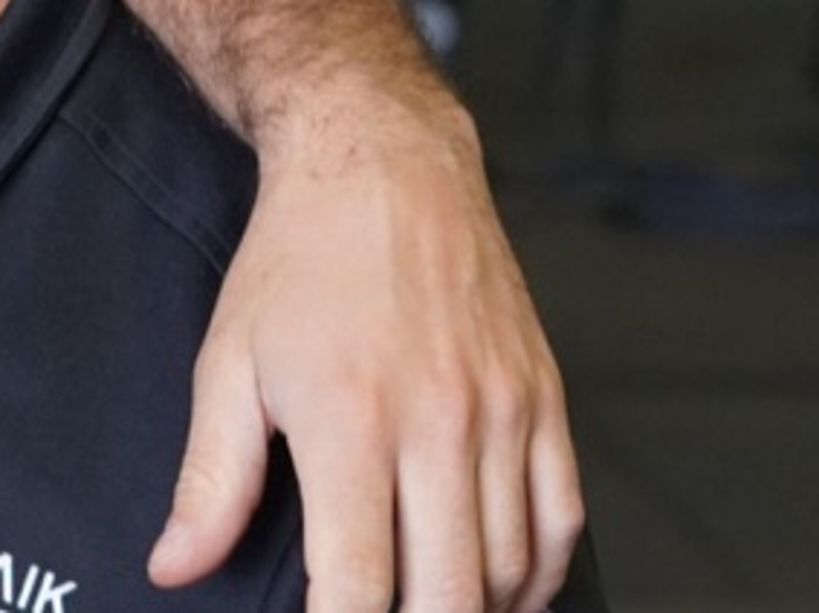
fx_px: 8443
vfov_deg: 4.1
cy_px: -542
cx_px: -923
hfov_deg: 5.4
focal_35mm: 357
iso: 2000
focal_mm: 50
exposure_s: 1/160
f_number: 4
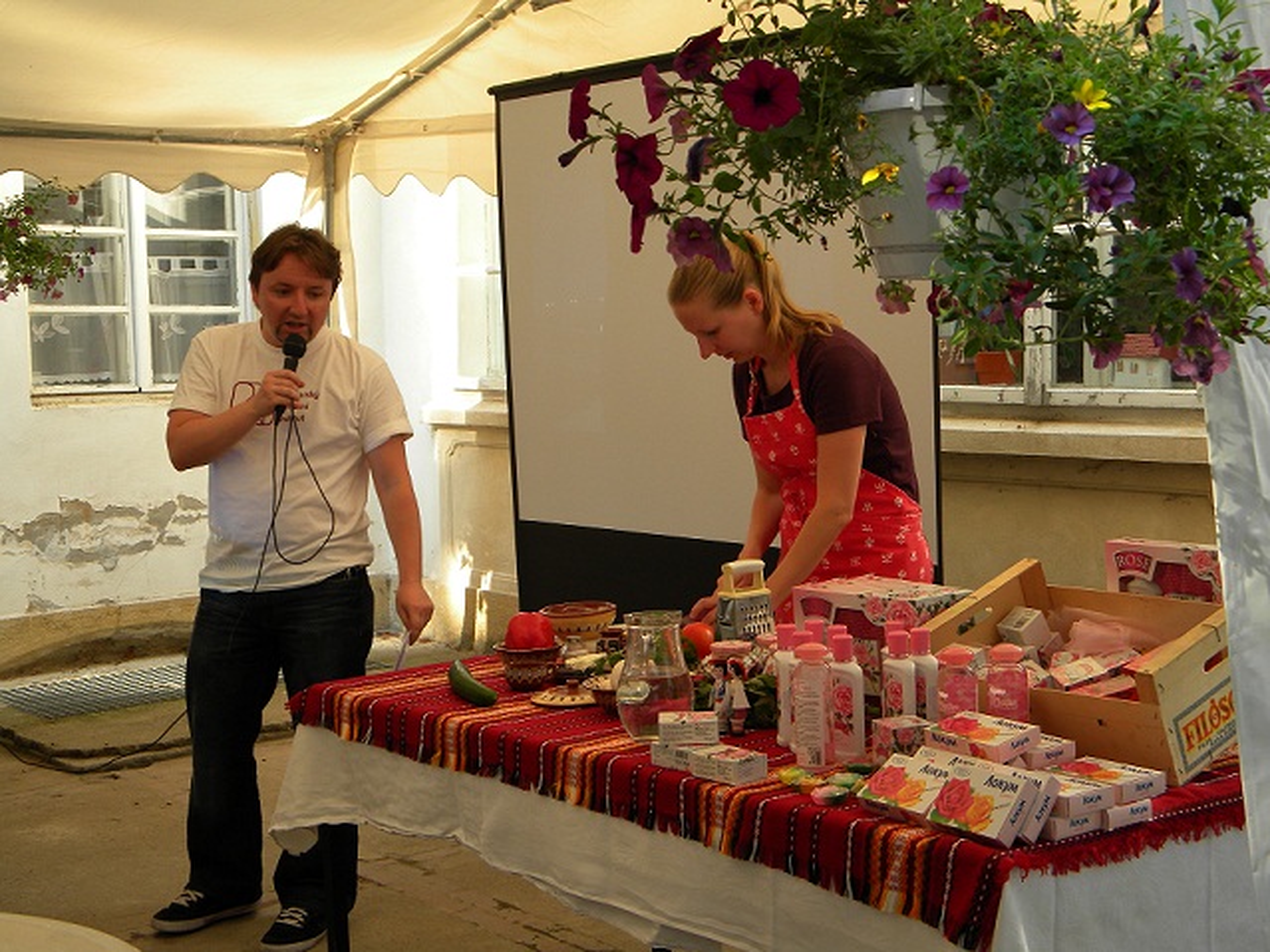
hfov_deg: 40.4
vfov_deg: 30.9
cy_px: 476
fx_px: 1724
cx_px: 635
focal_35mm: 47
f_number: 3.9
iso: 80
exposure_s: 1/103
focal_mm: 8.6
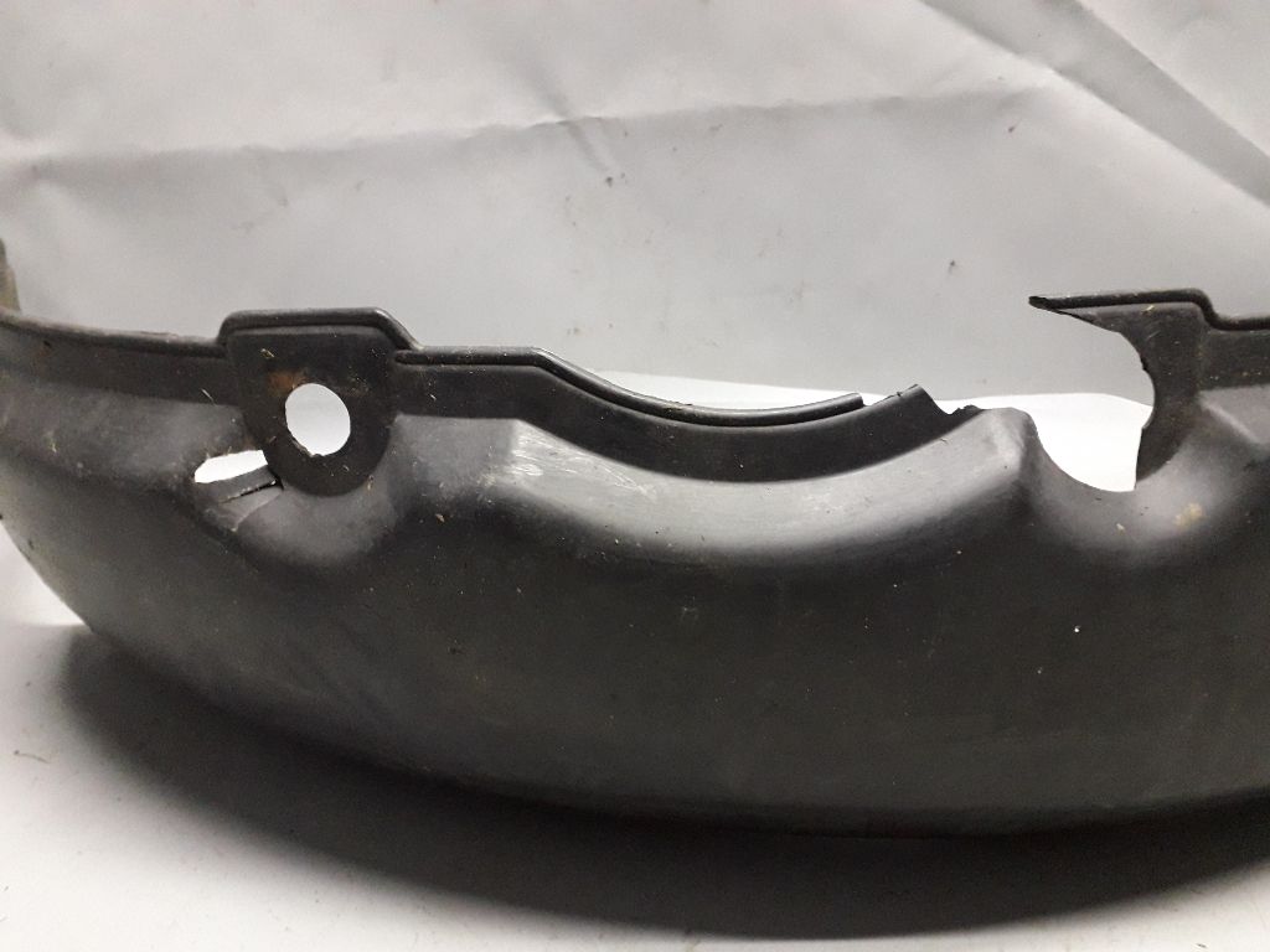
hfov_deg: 65.3
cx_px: 635
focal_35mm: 27
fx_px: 991
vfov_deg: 51.4
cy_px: 476
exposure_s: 1/25
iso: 320
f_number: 1.9
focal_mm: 3.6
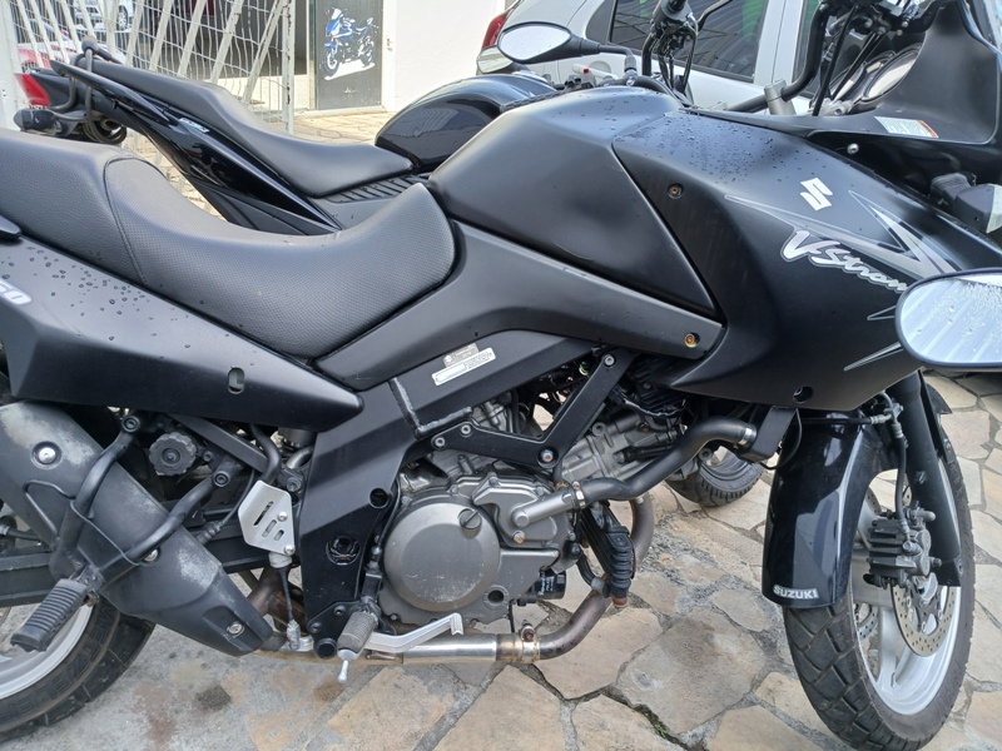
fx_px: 753
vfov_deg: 53.1
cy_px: 376
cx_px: 501
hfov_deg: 67.3
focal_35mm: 26
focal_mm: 3.98
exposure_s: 1/60
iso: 20
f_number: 1.8
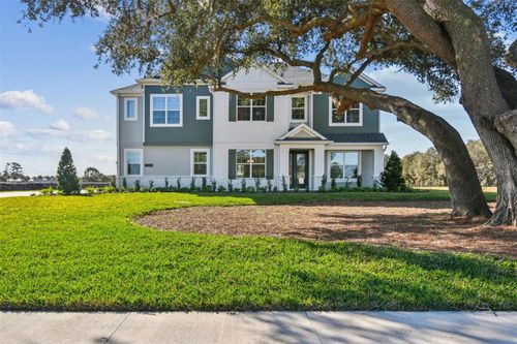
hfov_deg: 61.9
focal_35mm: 30
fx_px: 431
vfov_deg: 43.6
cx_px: 258
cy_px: 172
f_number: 7.1
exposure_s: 1/250
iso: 100
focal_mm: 20
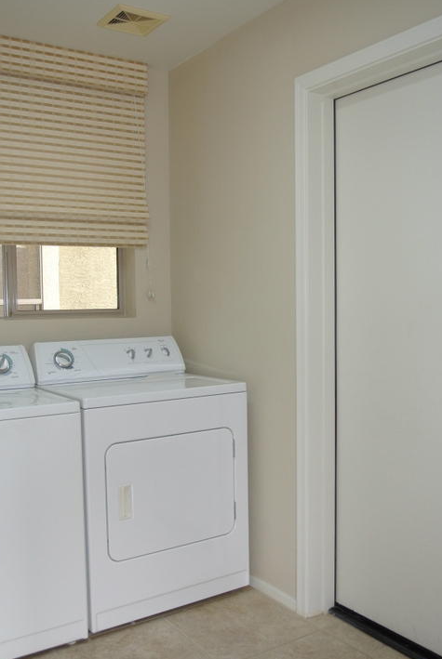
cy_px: 346
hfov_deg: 38.0
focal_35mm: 35
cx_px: 220
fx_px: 642
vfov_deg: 54.3
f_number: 3.8
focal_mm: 11.8
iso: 280
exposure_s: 1/60
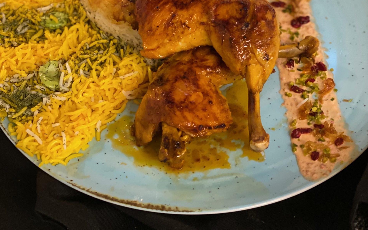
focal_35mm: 74
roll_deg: -0.5
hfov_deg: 27.8
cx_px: 184
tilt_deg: -43.4
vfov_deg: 17.4
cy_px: 35
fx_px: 742
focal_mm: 6
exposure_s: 1/14
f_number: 2
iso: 400
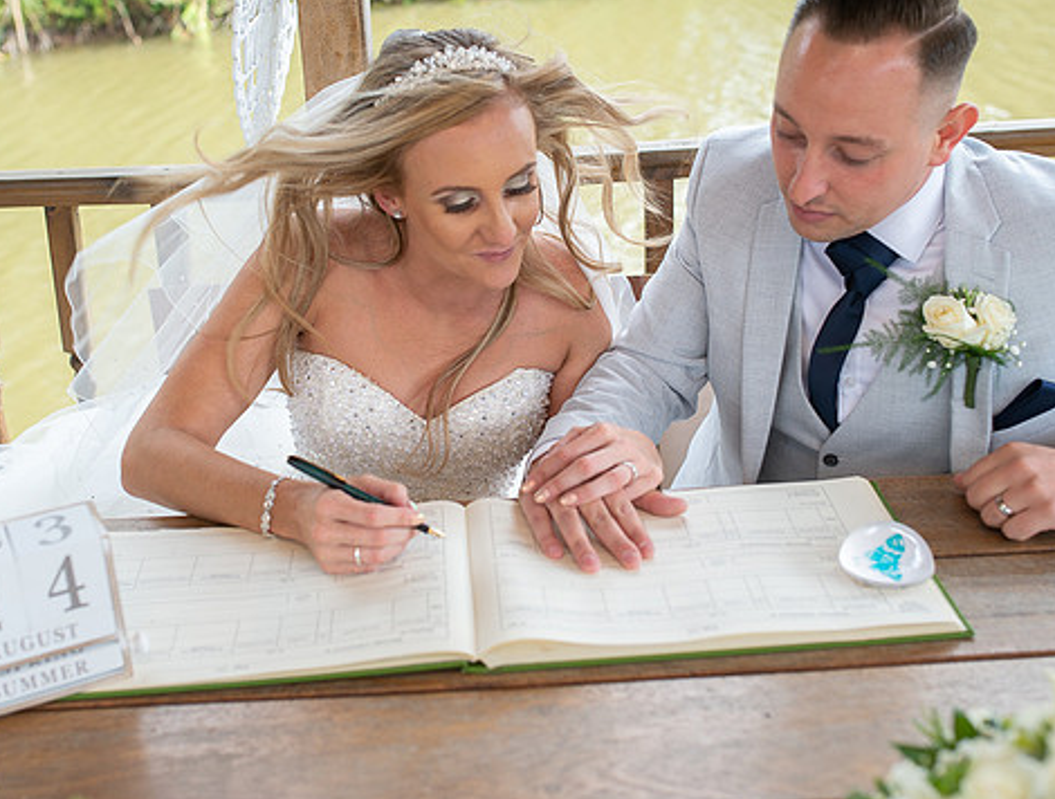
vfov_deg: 31.0
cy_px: 313
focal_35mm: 47
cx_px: 462
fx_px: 1438
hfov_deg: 40.2
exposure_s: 1/250
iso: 125
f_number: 3.5
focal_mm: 35
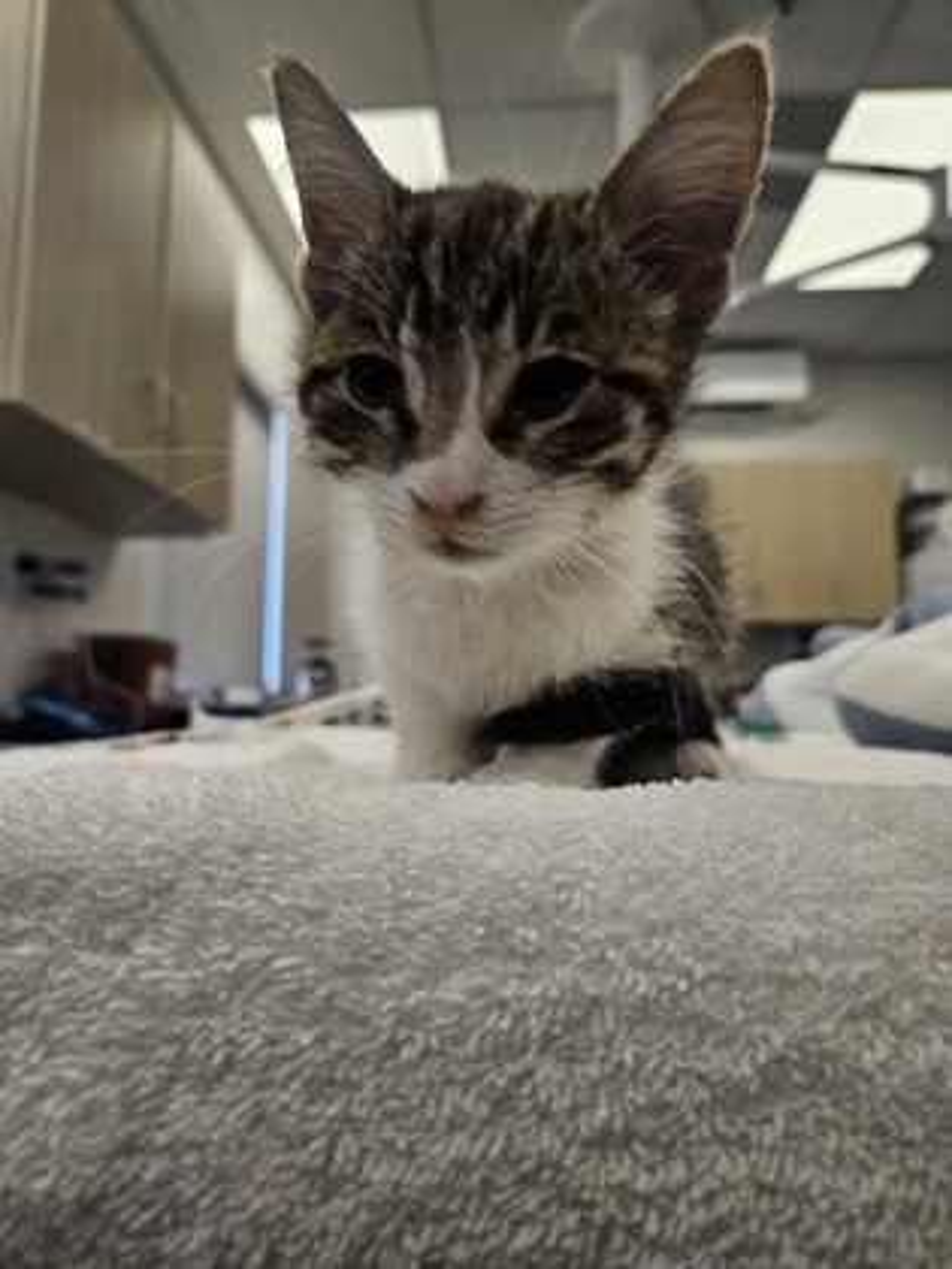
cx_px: 476
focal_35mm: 23
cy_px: 634
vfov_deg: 73.9
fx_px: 843
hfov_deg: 58.9
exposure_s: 1/120
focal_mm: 5.4
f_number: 1.8
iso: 125
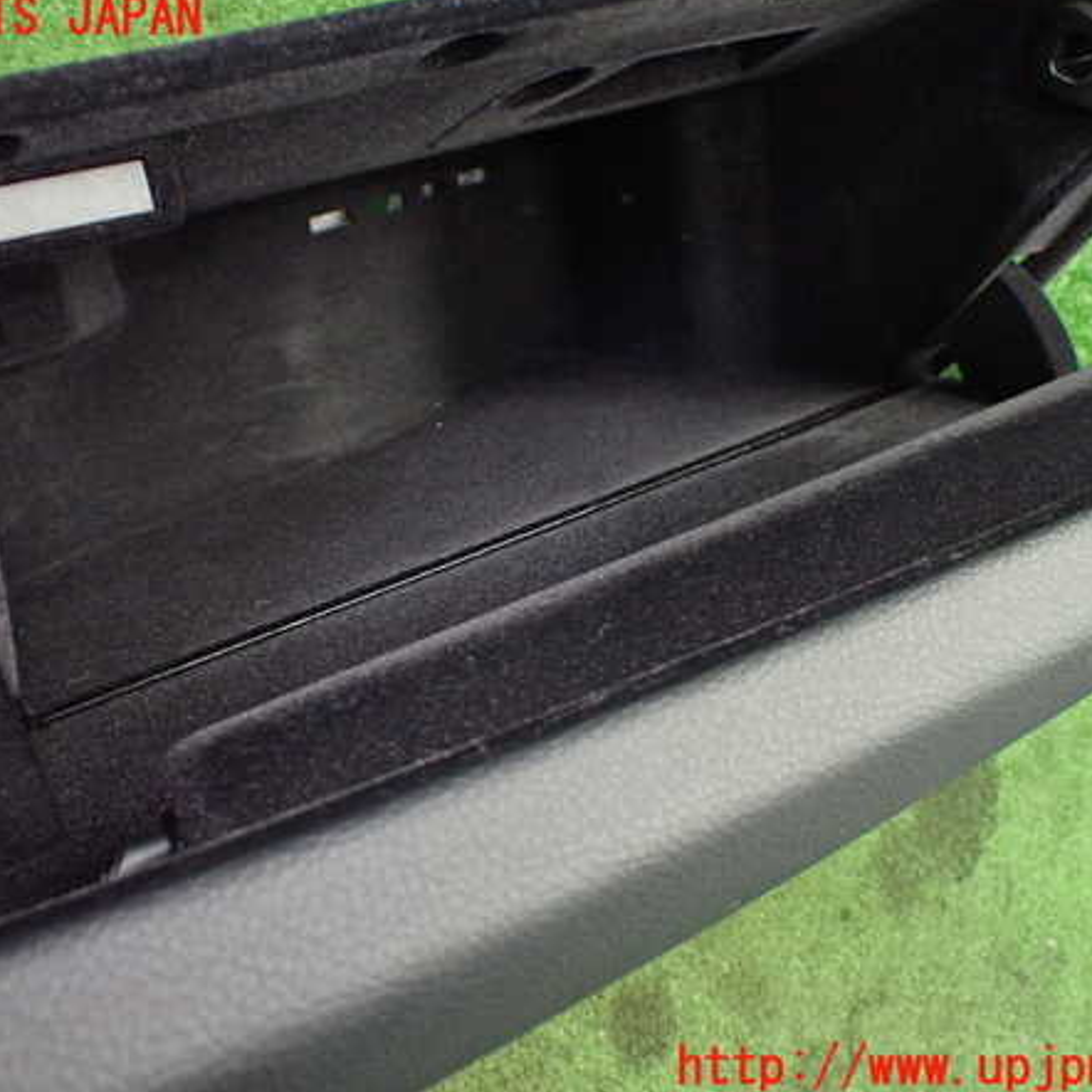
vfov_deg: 46.0
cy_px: 544
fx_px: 1285
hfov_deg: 46.0
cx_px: 494
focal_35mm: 36
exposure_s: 1/60
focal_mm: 5.4
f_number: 2.3
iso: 800
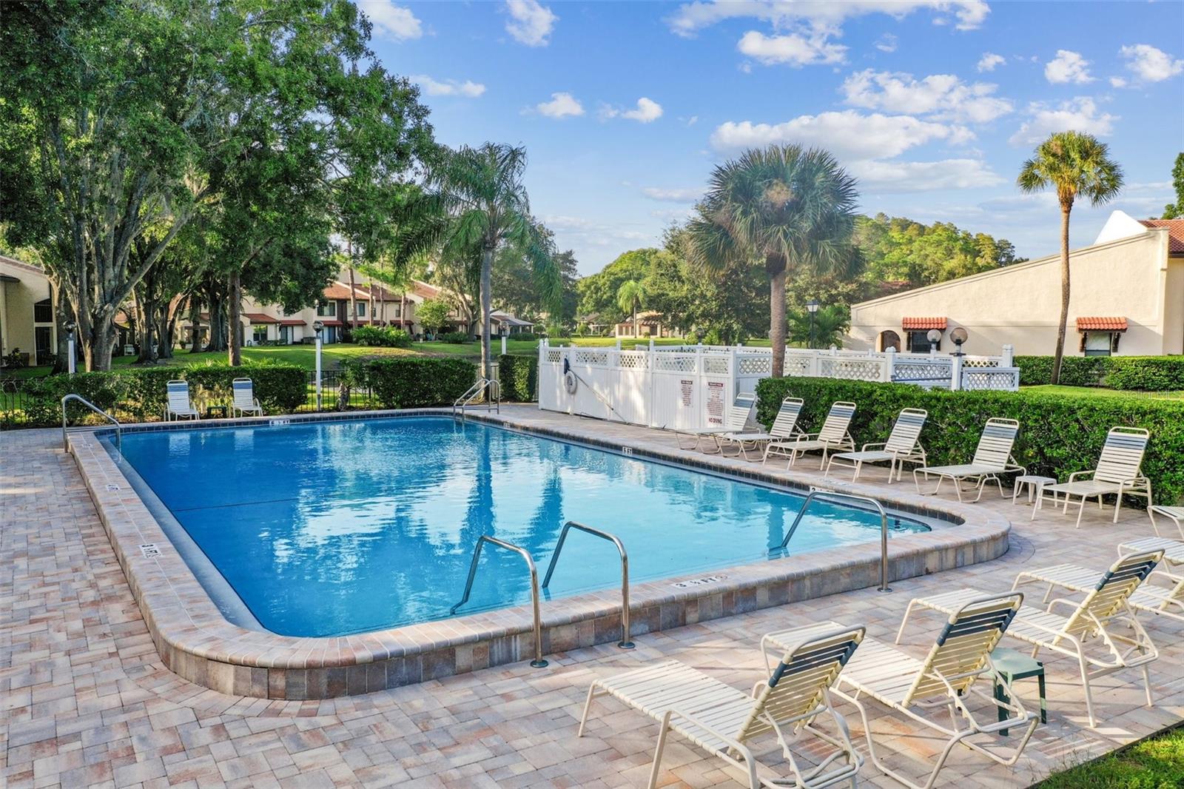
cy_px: 394
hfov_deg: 65.5
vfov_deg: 46.4
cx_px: 592
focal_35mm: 28
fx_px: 921
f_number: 5
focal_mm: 10.26
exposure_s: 1/240
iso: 100
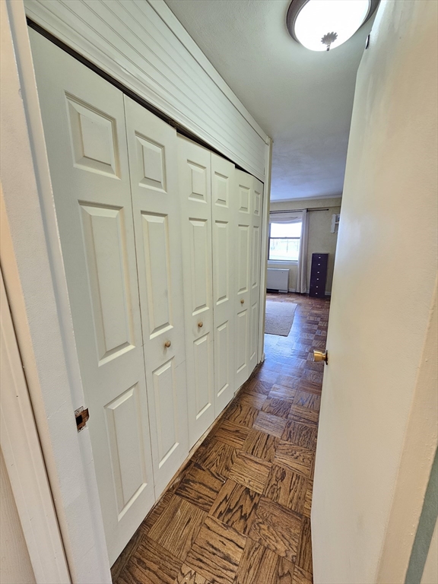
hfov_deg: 89.9
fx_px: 219
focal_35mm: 13
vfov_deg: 106.2
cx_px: 219
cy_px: 292
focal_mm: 2.2
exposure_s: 1/40
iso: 400
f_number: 2.2
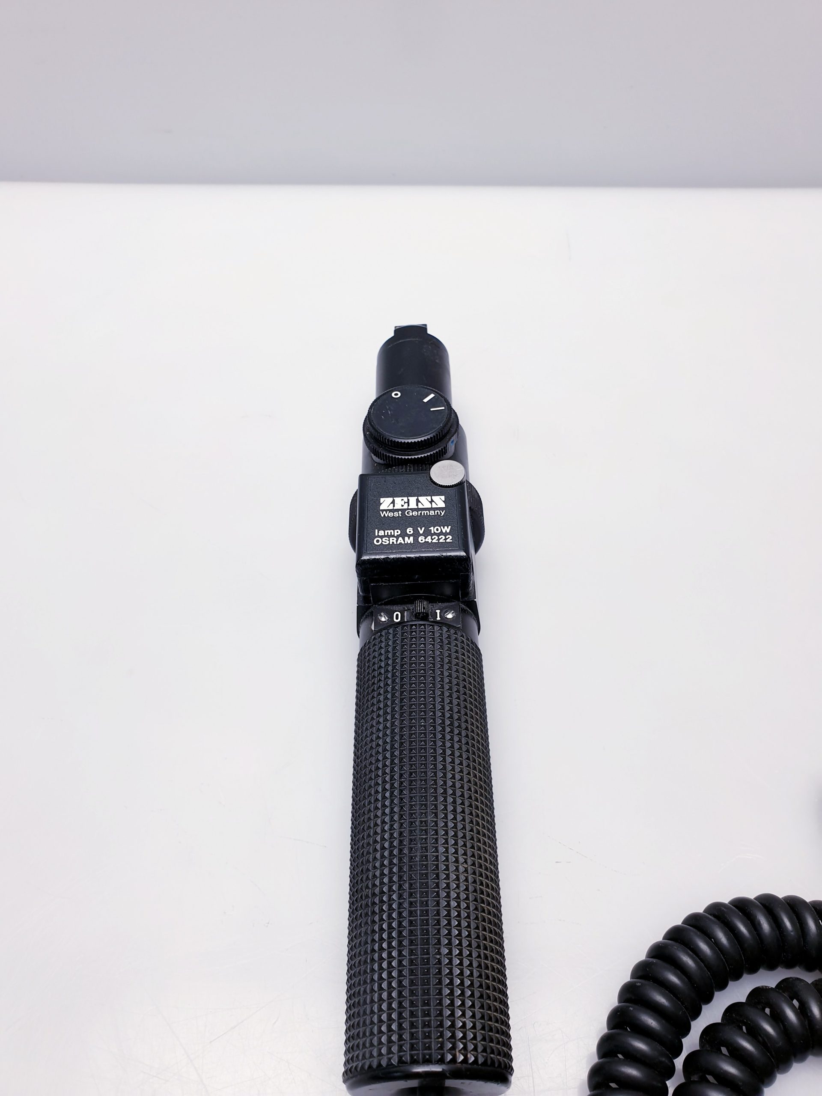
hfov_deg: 53.1
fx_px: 823
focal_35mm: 26
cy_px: 548
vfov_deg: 67.3
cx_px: 411
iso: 64
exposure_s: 1/100
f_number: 2.4
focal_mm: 4.3
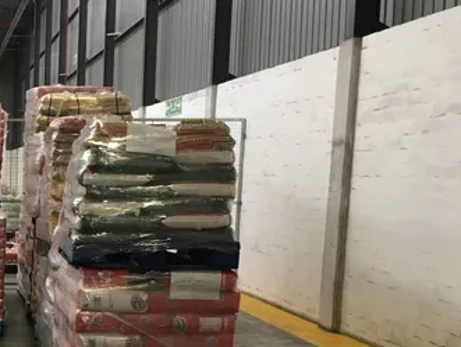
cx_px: -81
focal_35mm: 70
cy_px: 307
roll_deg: -1.0
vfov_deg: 20.7
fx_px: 933
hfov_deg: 25.2
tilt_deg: -7.8
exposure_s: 1/33
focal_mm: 4.15
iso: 100
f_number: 2.2
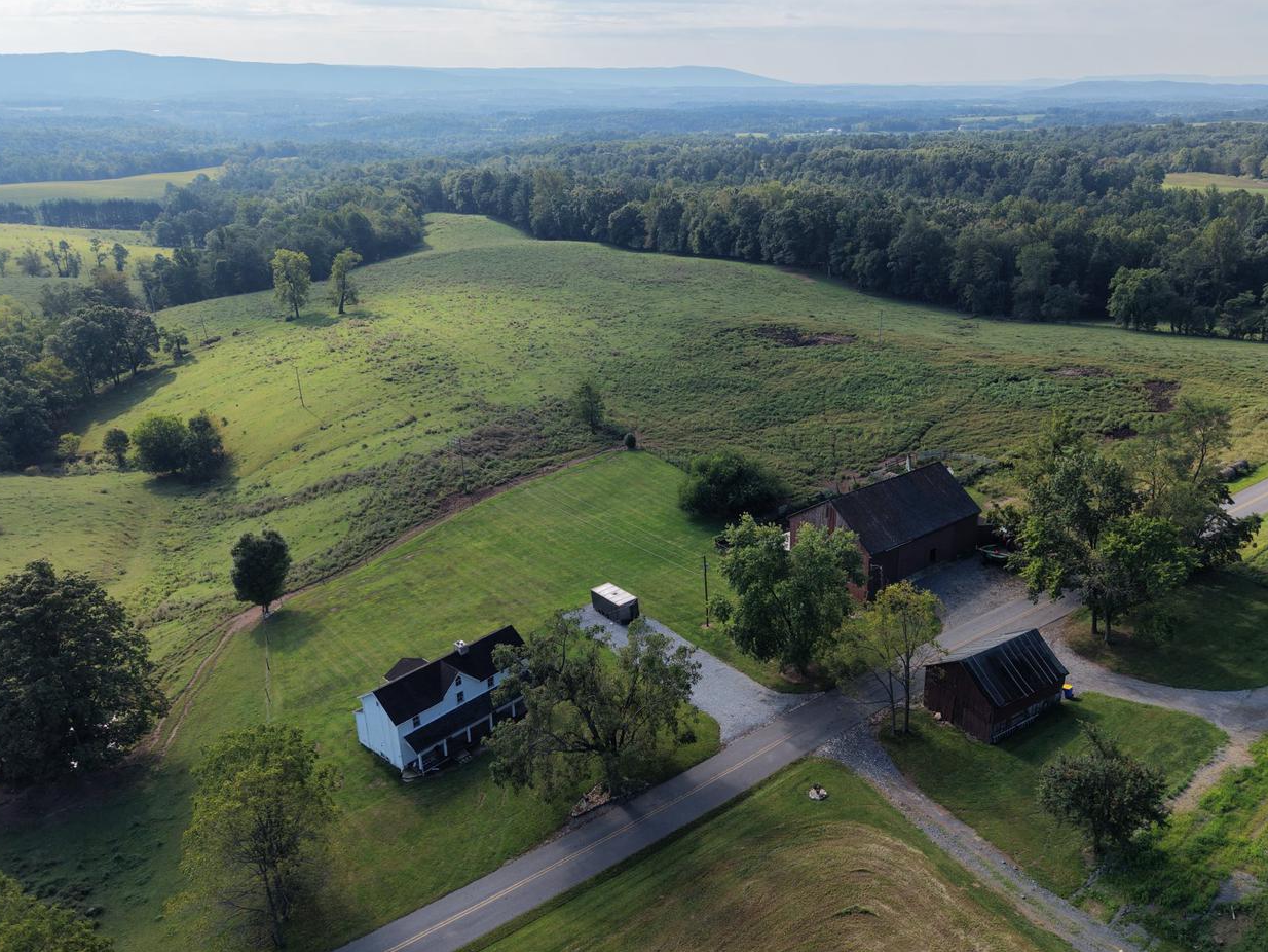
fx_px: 1026
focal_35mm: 28
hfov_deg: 63.3
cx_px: 694
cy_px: 488
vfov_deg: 49.8
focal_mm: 8.67
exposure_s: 1/1000
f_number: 1.8
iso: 100
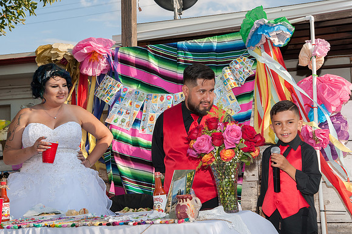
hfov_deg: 35.7
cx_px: 176
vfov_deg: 24.2
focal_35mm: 56
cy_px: 117
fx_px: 547
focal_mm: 56
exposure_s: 1/250
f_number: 13
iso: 200
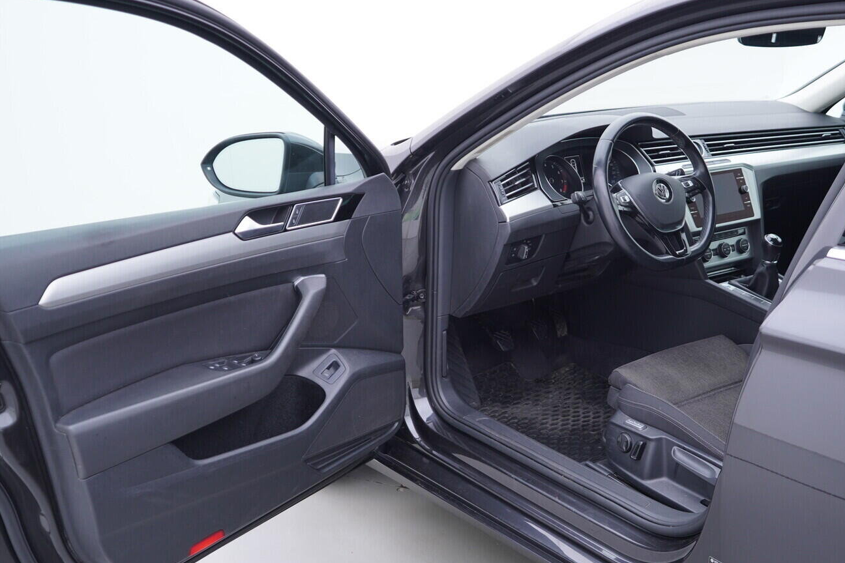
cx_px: 468
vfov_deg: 33.4
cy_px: 310
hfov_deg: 48.4
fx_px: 939
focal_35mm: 40
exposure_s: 1/40
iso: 125
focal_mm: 24
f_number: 2.8
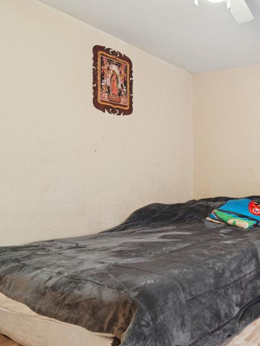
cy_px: 179
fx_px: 279
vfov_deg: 63.7
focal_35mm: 28
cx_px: 287
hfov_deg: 40.3
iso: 250
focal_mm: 11
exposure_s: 2
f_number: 10
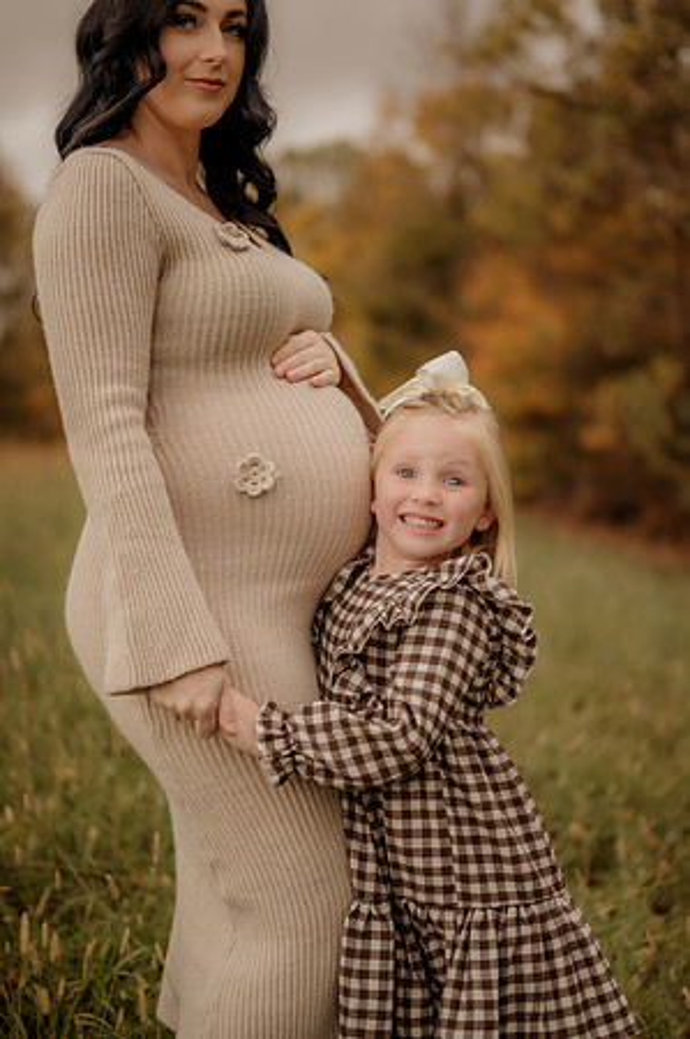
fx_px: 1441
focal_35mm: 50
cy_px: 520
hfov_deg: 26.9
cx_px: 345
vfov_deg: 39.6
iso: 200
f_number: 1.8
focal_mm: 50
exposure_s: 1/320
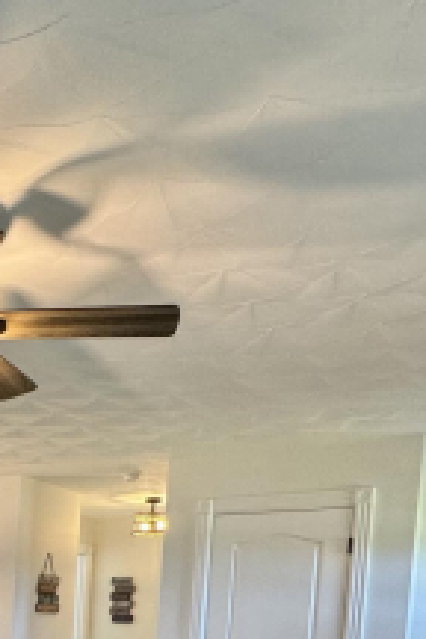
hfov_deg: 25.0
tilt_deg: -5.4
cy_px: 686
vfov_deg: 37.3
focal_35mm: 45
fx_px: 799
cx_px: -158
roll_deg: -2.4
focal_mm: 2.22
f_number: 2.2
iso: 200
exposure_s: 1/60
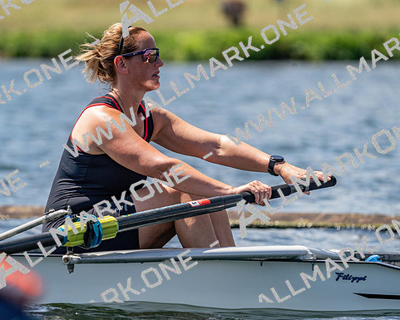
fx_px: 5766
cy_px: 160
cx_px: 165
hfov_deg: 4.0
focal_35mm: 487
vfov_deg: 3.2
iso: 320
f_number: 6.3
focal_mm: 430
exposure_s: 1/2000
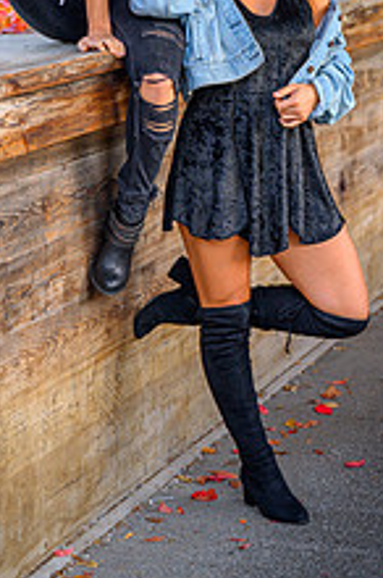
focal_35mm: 125
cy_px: 102
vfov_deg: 16.3
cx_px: 182
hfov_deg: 10.9
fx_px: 2001
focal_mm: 61
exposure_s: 1/80
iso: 160
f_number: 3.2
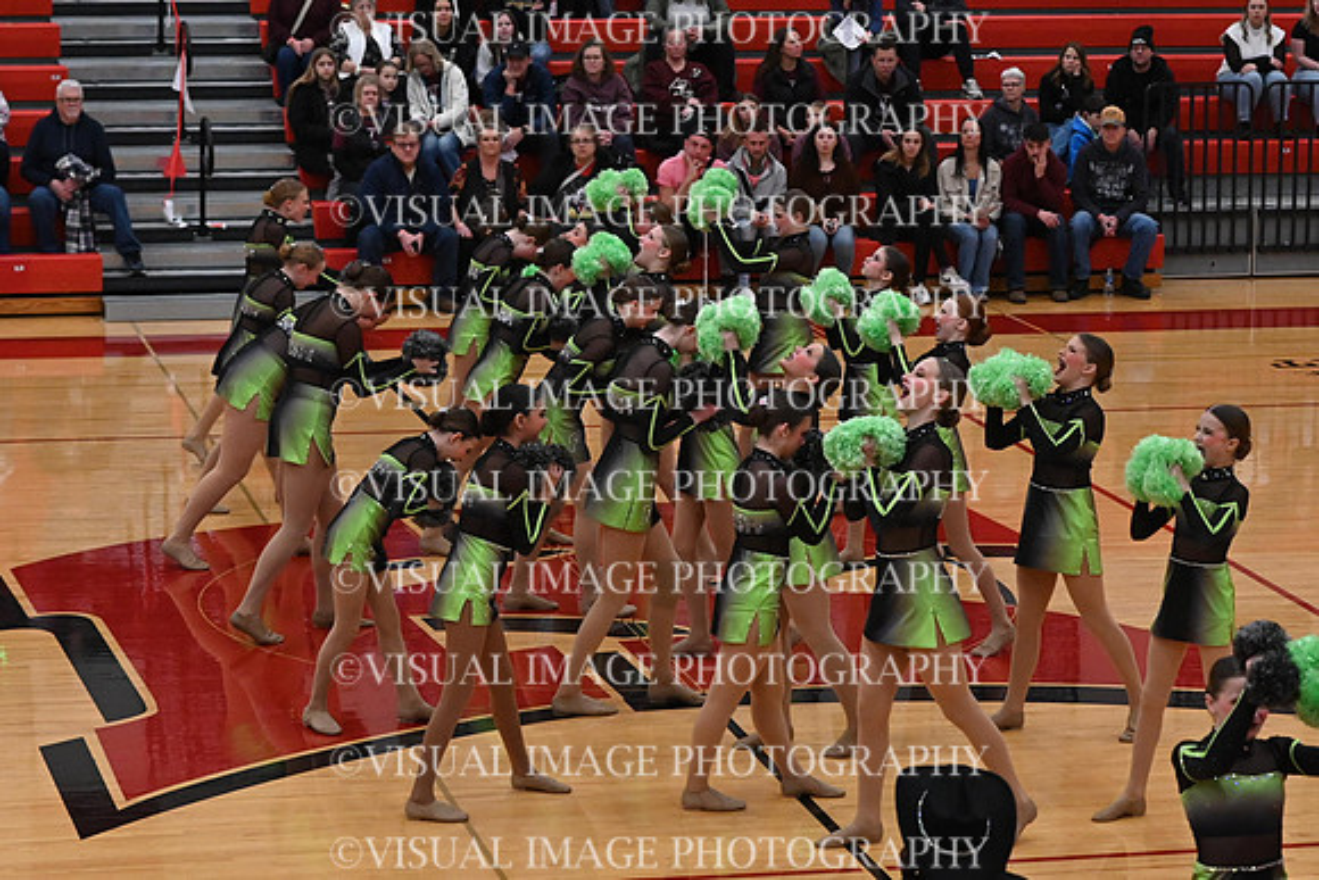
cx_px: 660
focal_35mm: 105
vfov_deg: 13.0
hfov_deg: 19.5
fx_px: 3848
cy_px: 440
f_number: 4
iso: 5000
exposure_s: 1/400
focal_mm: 70
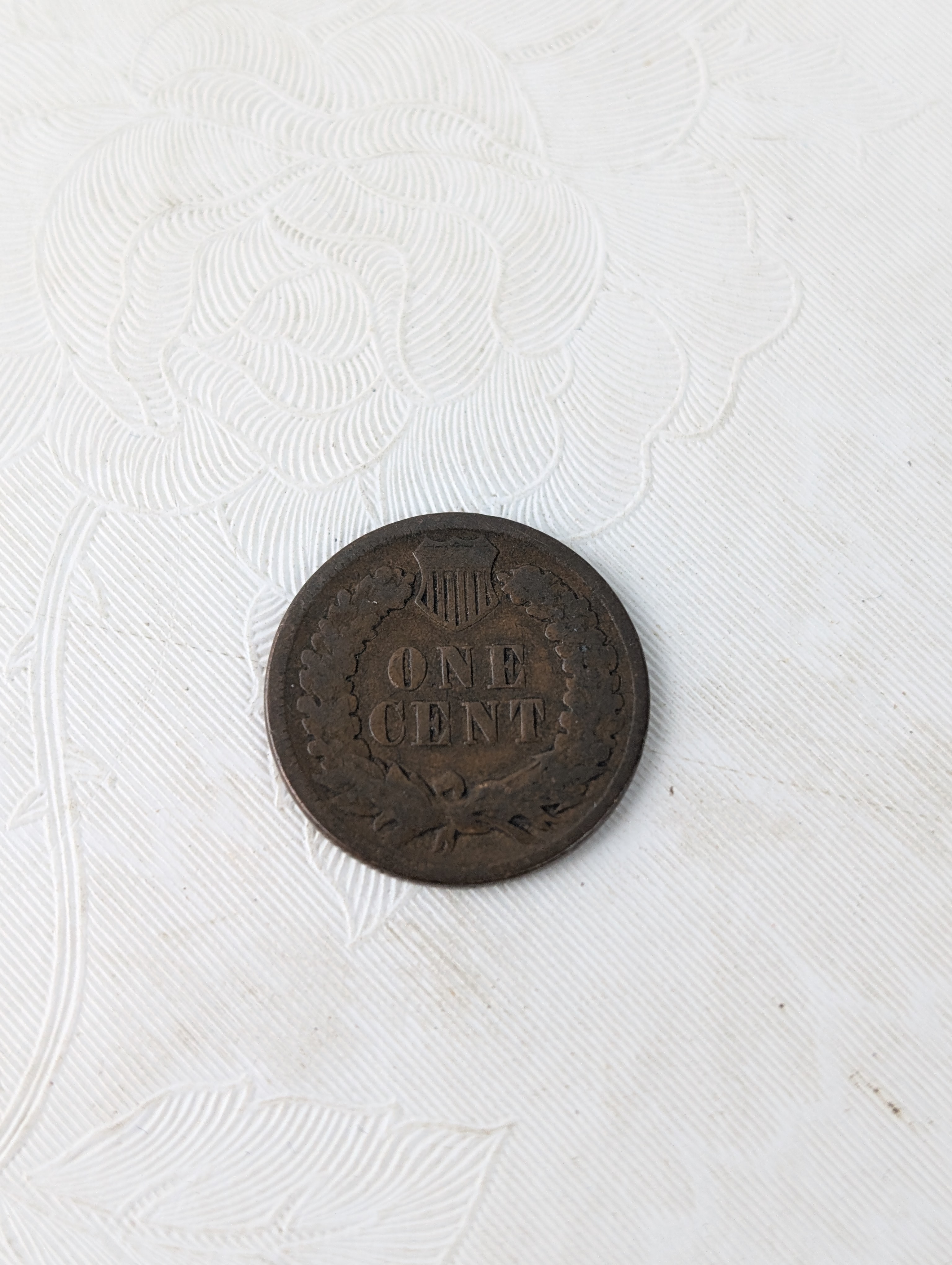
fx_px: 1792
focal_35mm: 49
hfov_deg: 29.7
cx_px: 476
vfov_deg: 38.9
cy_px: 632
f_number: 1.68
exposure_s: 1/120
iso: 94
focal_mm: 6.9
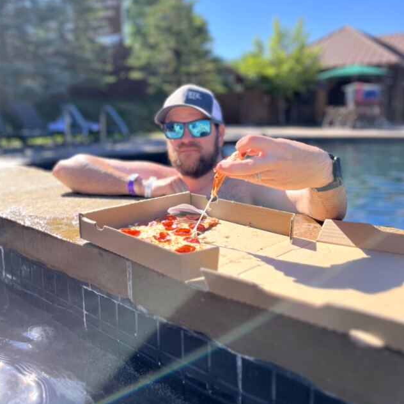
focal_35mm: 31
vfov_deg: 52.3
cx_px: 200
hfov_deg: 52.5
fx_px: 409
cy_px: 173
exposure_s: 1/1802
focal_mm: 5.1
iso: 50
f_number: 1.6
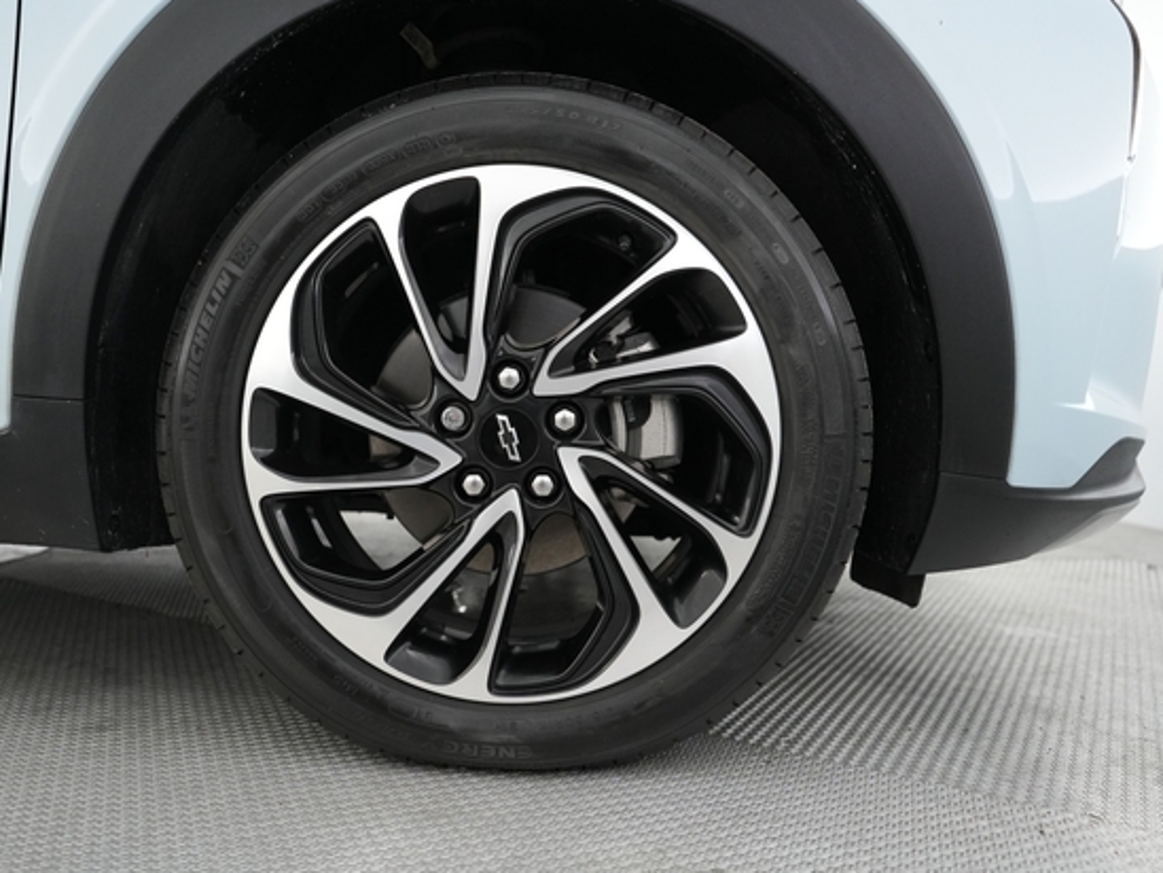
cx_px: 508
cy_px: 445
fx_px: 941
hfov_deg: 63.2
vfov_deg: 49.8
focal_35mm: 28
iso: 4000
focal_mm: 25
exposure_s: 1/160
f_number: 2.8
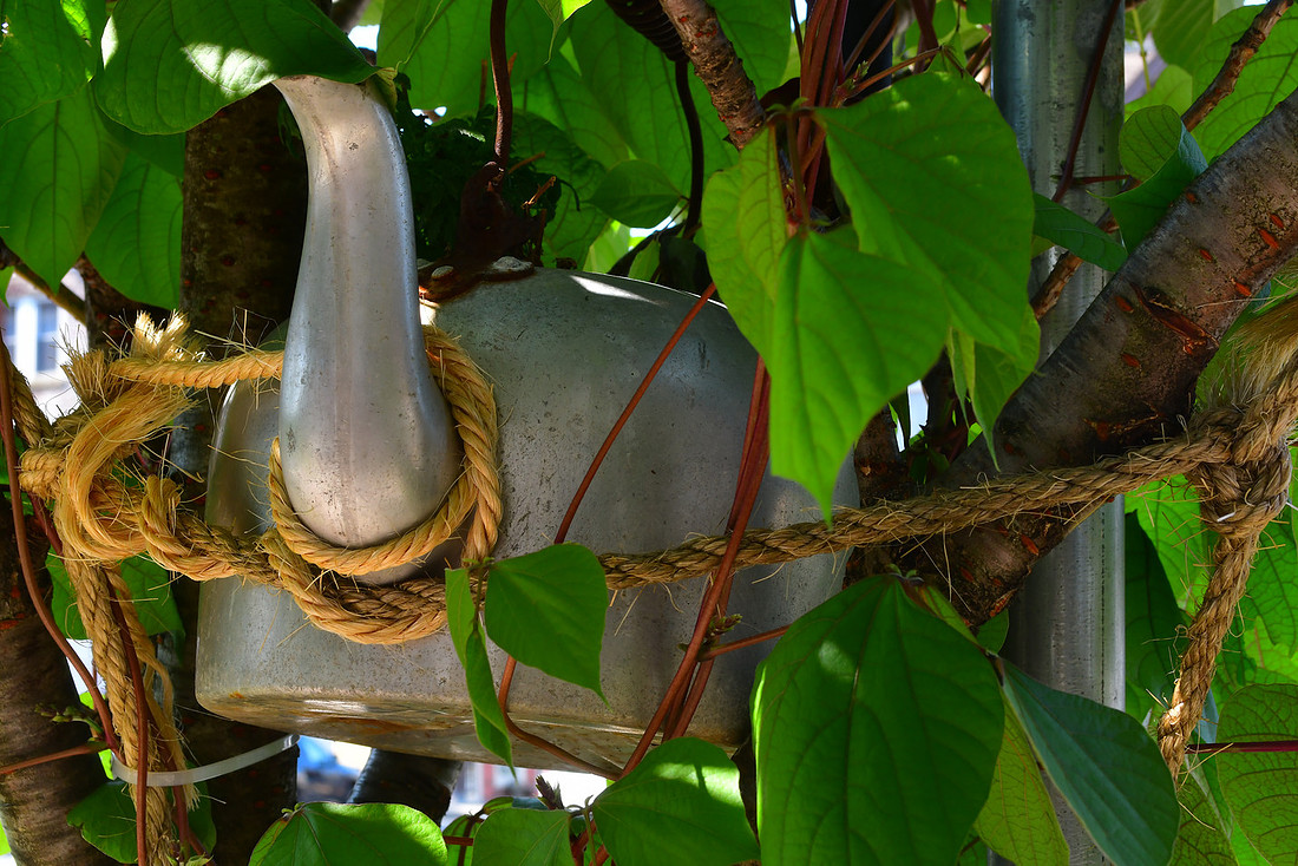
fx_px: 2056
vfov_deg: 23.8
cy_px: 433
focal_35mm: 57
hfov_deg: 35.0
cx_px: 649
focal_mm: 38
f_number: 11
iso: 320
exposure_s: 1/60
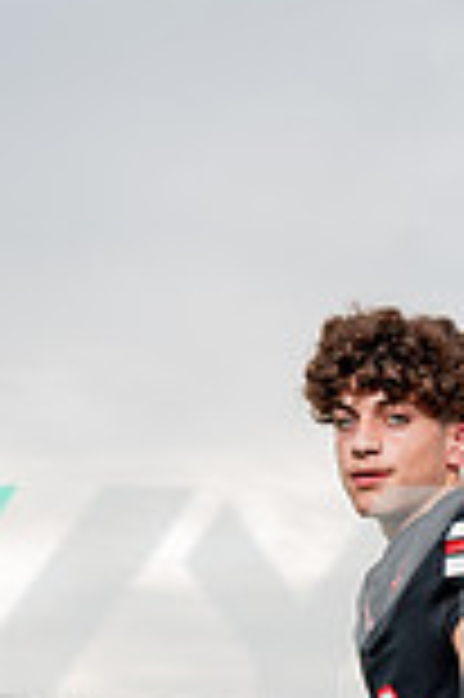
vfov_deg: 20.4
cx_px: 419
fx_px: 1744
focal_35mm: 90
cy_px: 946
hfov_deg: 15.0
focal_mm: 31
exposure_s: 1/250
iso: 100
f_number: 5
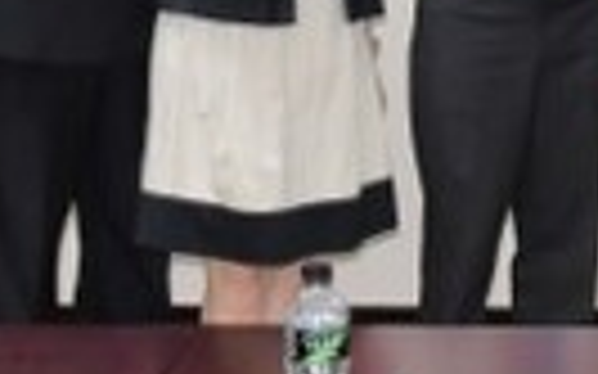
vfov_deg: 7.0
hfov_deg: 11.2
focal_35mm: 186
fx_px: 3025
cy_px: -169
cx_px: 629
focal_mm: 23
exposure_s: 1/60
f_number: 5.6
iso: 800
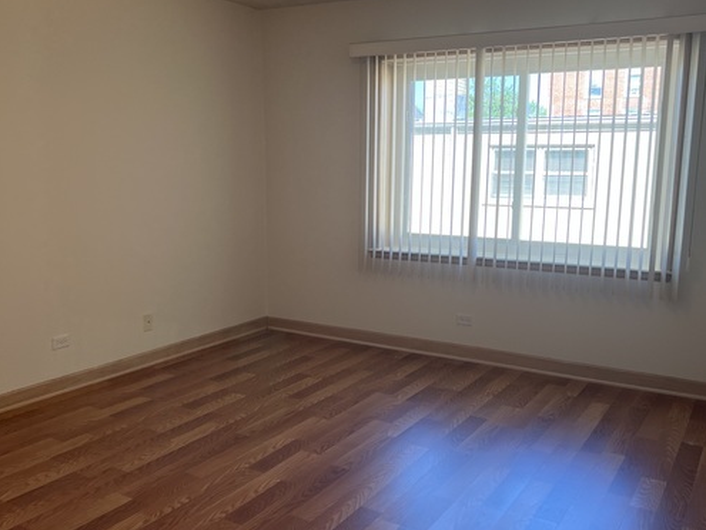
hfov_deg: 52.6
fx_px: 714
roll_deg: -0.6
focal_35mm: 35
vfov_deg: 40.7
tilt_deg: -8.1
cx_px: 352
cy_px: 277
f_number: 1.5
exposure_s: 1/158
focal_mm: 5.7
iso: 64
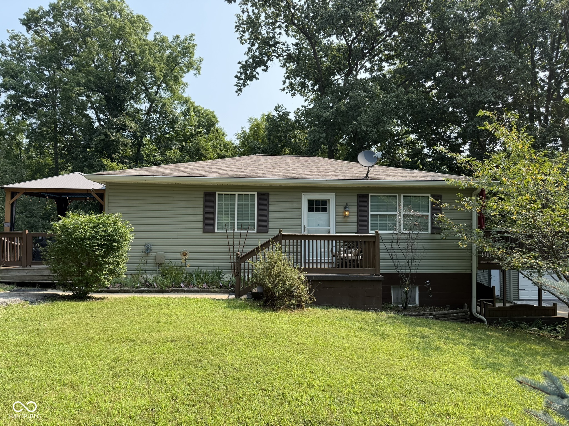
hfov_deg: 71.6
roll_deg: -0.5
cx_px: 284
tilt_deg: +1.8
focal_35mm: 24
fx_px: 394
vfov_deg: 56.8
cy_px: 213
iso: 100
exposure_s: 1/1689
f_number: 1.78
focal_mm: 6.76
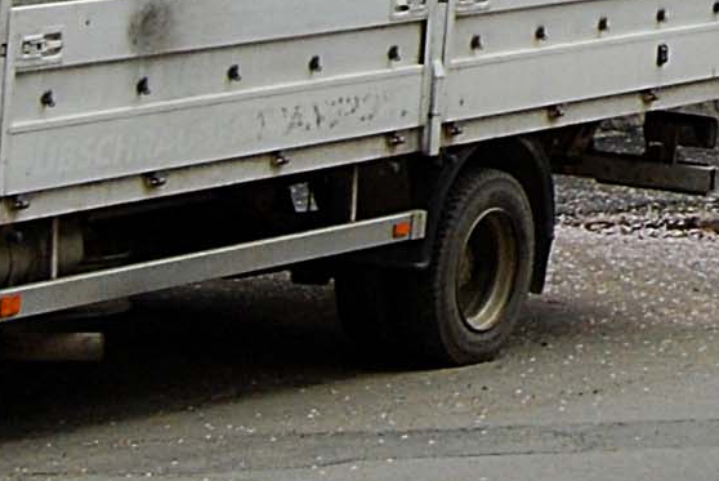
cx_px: 1407
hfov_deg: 7.9
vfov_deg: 5.3
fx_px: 4997
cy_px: -730
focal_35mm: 250
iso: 400
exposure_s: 1/250
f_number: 8
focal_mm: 24
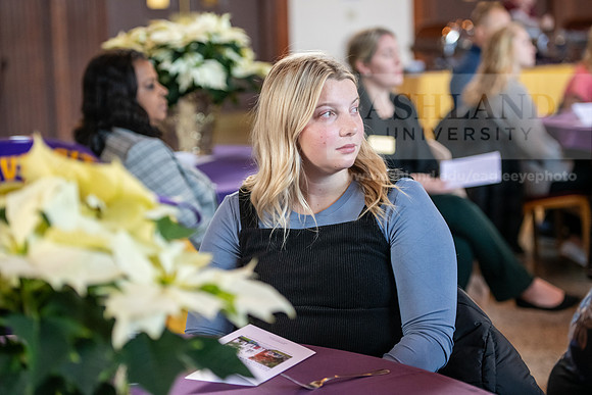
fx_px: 1414
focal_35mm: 86
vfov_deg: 15.9
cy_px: 198
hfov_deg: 23.6
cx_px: 296
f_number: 3.2
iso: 2500
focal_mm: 86
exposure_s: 1/200
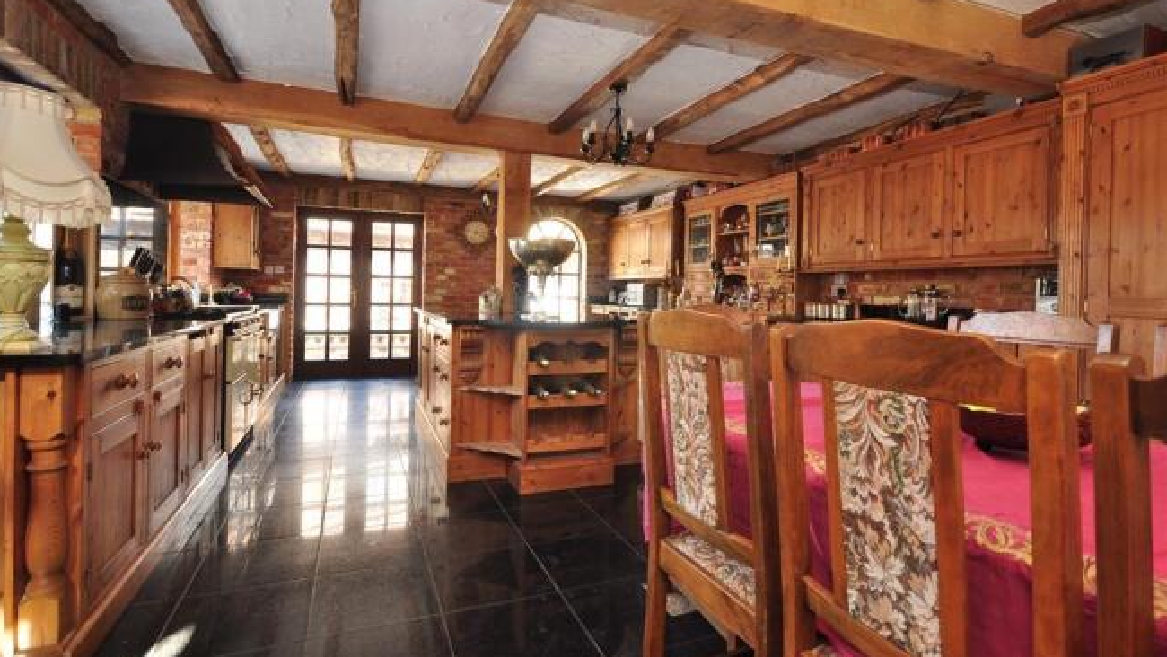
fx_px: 588
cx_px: 580
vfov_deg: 58.2
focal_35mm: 19
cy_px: 285
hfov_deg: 89.6
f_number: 5
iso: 200
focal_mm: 12
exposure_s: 1/6
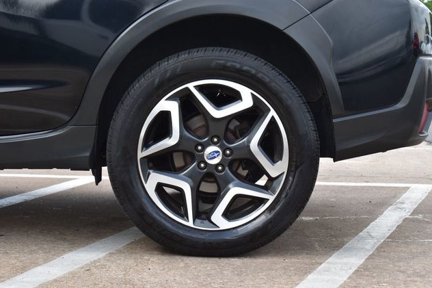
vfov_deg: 16.3
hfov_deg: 24.3
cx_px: 216
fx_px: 1002
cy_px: 144
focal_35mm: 84
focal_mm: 55
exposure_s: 1/160
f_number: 10
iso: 400
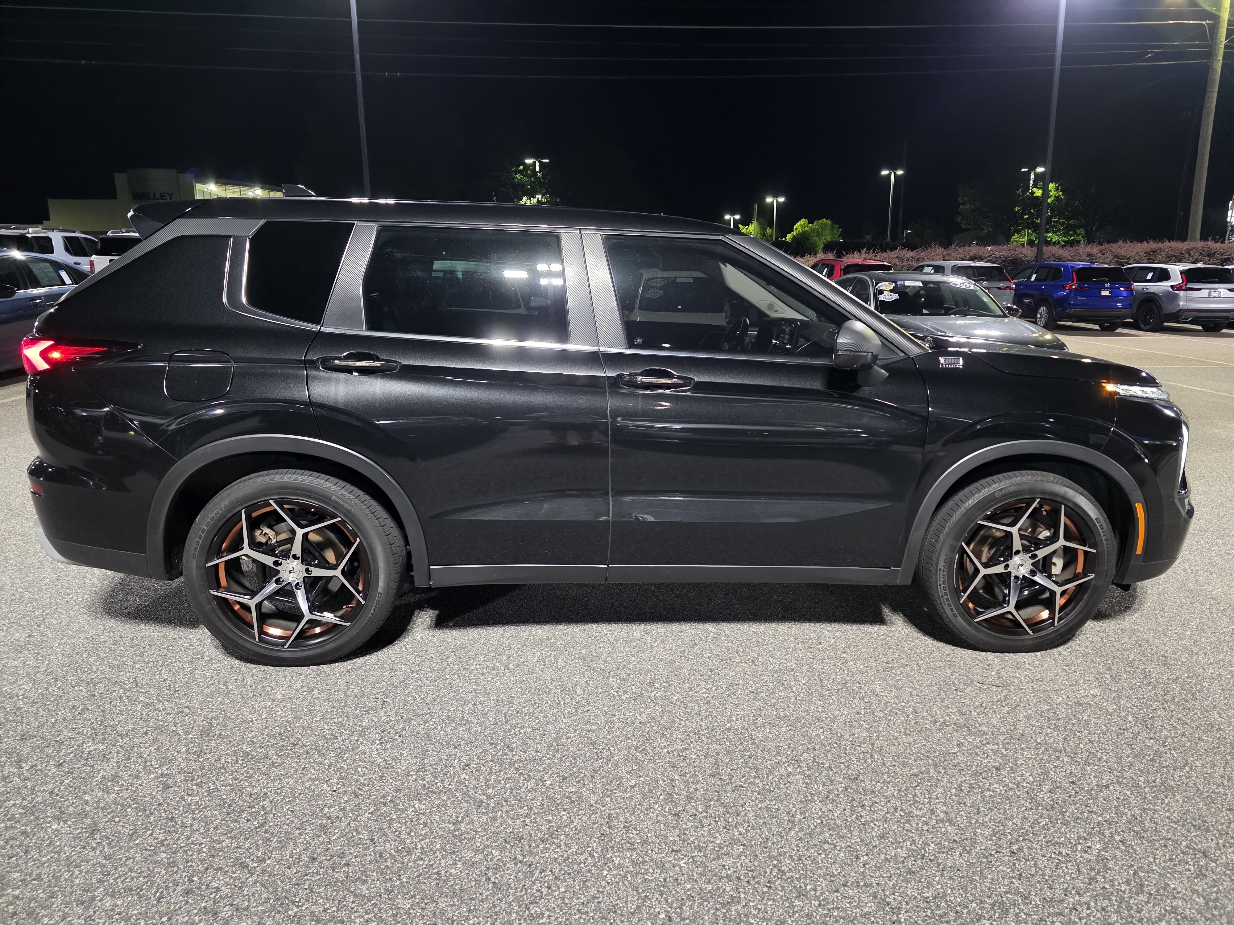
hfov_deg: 73.9
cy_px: 462
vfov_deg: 58.9
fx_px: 820
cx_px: 617
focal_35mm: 23
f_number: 1.7
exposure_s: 1/120
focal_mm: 6.3
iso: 1600
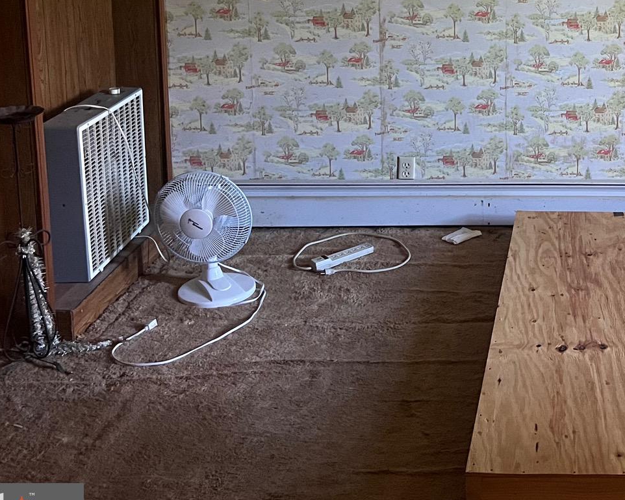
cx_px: 587
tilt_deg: -11.4
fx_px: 999
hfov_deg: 32.6
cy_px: 38
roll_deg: -1.0
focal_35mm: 54
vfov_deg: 27.0
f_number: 1.5
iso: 500
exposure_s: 1/30
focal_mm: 5.7
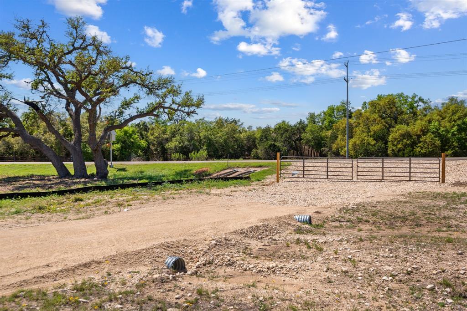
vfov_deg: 42.3
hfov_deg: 60.3
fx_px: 402
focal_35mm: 31
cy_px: 156
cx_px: 234
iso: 200
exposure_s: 1/400
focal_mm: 31
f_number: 9
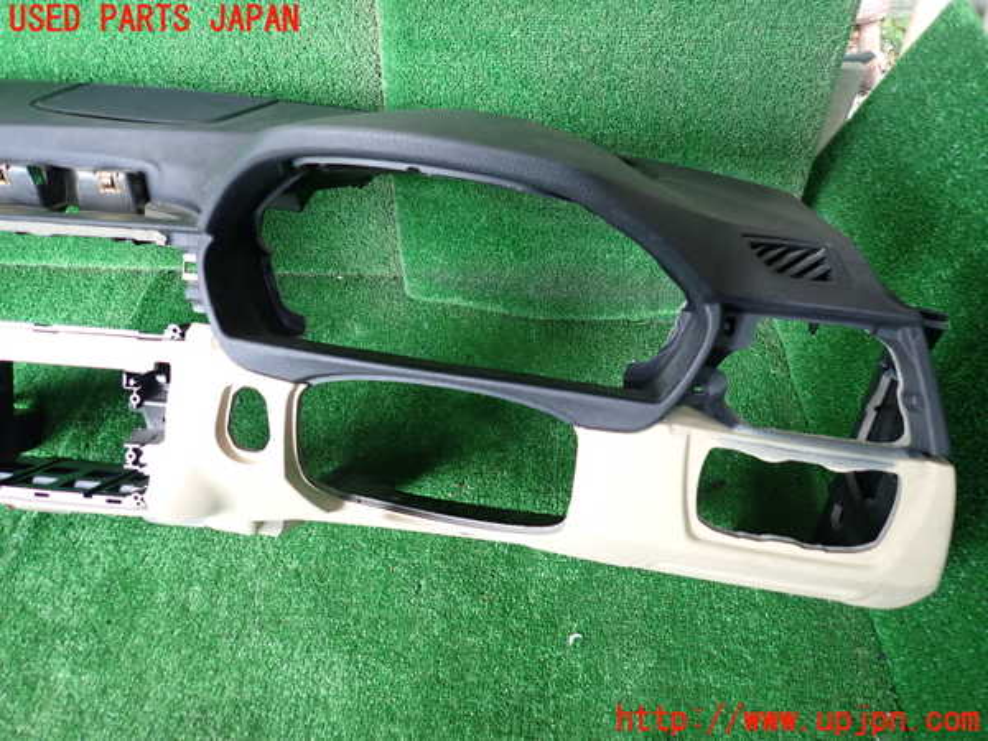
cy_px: 370
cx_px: 494
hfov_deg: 69.4
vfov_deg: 54.9
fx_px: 714
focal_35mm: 25
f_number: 2
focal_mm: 4.5
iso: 320
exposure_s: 1/50
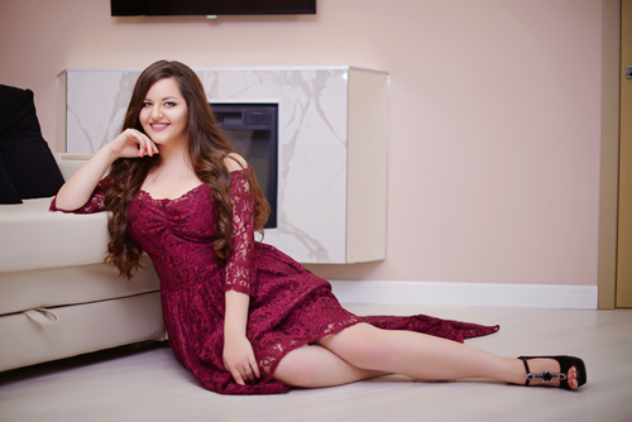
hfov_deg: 39.6
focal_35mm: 50
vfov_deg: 27.0
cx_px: 316
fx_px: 878
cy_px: 211
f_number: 2
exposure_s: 1/125
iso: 64
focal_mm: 50
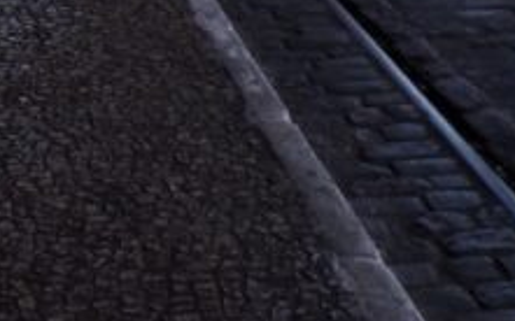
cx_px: 130
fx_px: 1656
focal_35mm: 118
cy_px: -435
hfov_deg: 17.6
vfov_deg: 9.8
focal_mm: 4.3
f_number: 3
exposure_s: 1/300
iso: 100
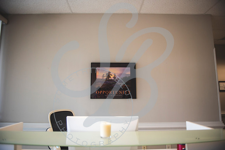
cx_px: 111
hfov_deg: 72.5
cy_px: 75
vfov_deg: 52.1
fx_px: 153
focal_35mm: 25
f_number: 2.8
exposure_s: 1/500
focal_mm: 24
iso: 100
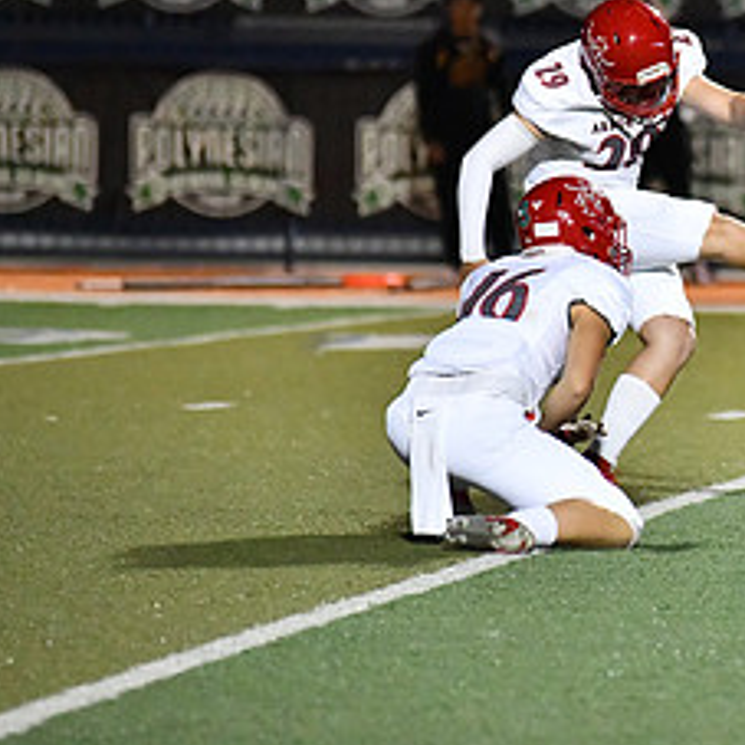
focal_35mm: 435
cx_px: 761
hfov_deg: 4.0
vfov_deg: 4.0
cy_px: 225
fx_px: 10592
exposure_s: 1/3200
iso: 11400
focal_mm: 200
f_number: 2.8
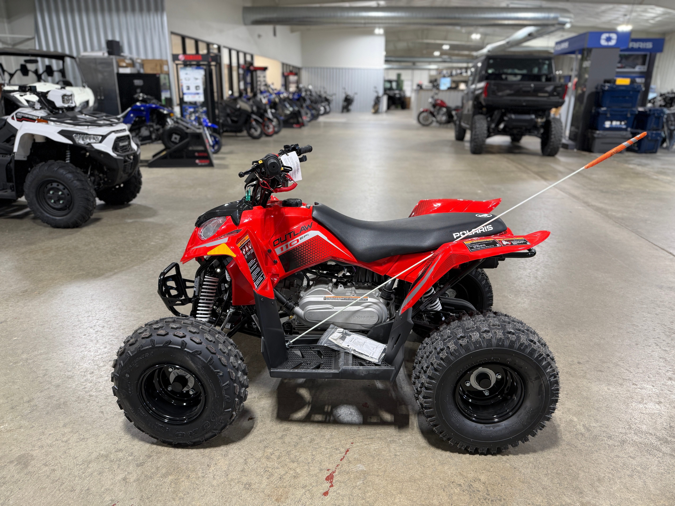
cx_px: 338
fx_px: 468
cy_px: 253
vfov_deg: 56.8
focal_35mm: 24
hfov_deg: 71.6
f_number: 1.78
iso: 125
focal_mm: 6.76
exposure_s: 1/60
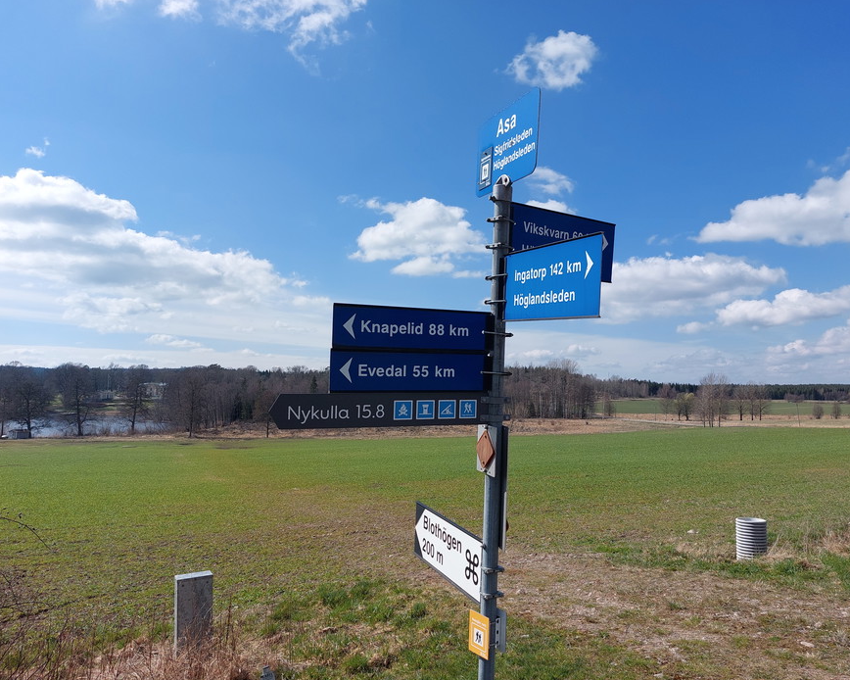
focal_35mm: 27
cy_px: 350
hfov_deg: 63.9
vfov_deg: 53.2
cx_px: 467
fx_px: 679
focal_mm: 5.23
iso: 25
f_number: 1.8
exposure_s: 1/1575
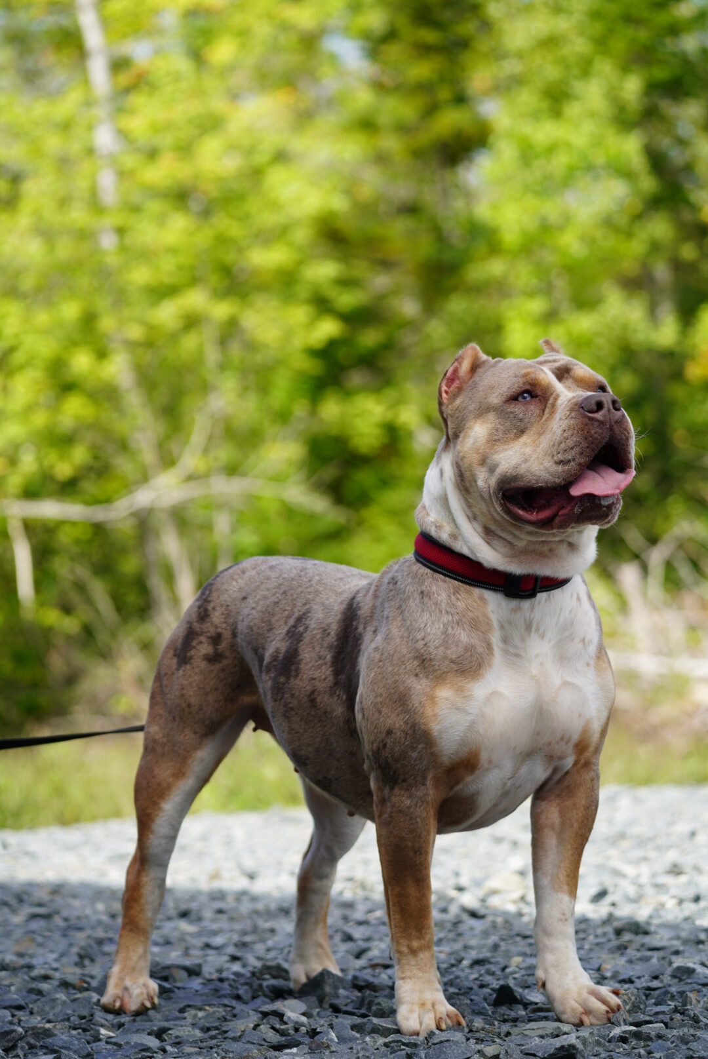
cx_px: 354
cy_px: 530
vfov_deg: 14.8
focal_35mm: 139
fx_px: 4081
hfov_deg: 9.9
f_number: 5.6
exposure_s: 1/200
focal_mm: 138.6
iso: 100
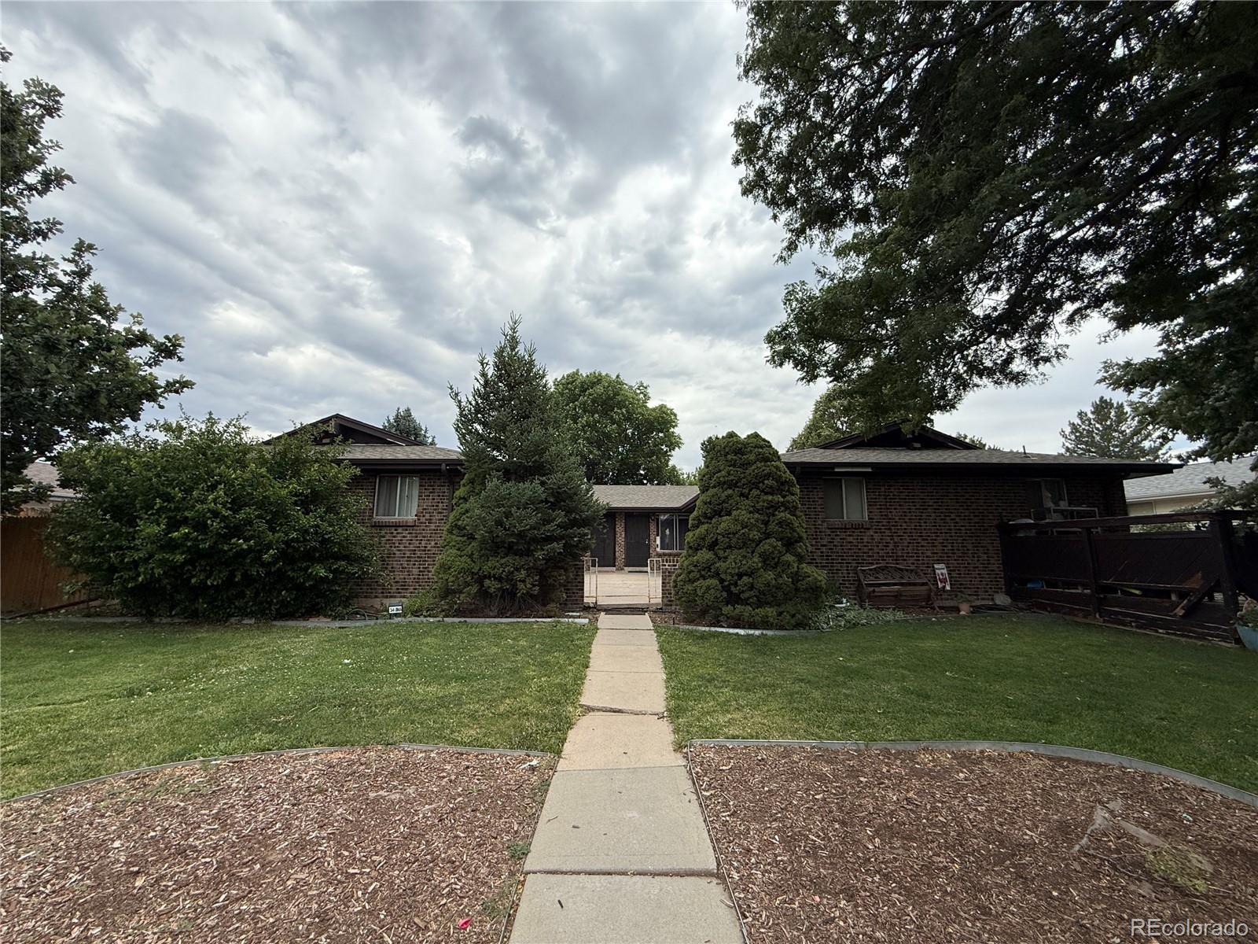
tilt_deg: +10.6
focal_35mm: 14
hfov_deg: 102.1
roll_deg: -0.7
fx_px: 509
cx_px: 629
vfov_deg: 85.7
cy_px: 472
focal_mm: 2.22
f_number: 2.2
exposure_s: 1/2024
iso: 50
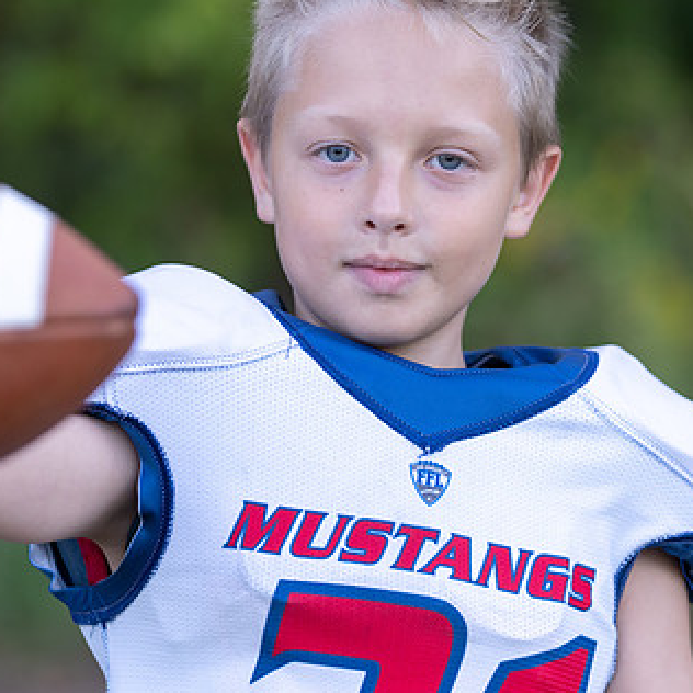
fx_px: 4575
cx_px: 397
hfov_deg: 8.7
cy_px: 248
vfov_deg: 8.7
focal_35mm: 202
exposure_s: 1/320
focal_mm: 119
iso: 400
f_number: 2.8
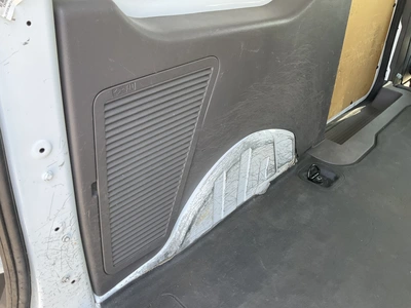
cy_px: 154
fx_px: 344
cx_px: 206
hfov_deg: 61.7
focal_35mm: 29
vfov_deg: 48.2
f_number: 1.8
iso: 64
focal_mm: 3
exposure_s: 1/122
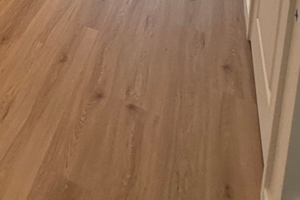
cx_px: -4
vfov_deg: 20.0
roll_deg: +0.3
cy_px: -175
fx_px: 375
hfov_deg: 38.5
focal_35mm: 45
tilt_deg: -9.1
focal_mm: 2.22
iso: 64
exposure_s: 1/120
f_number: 2.2
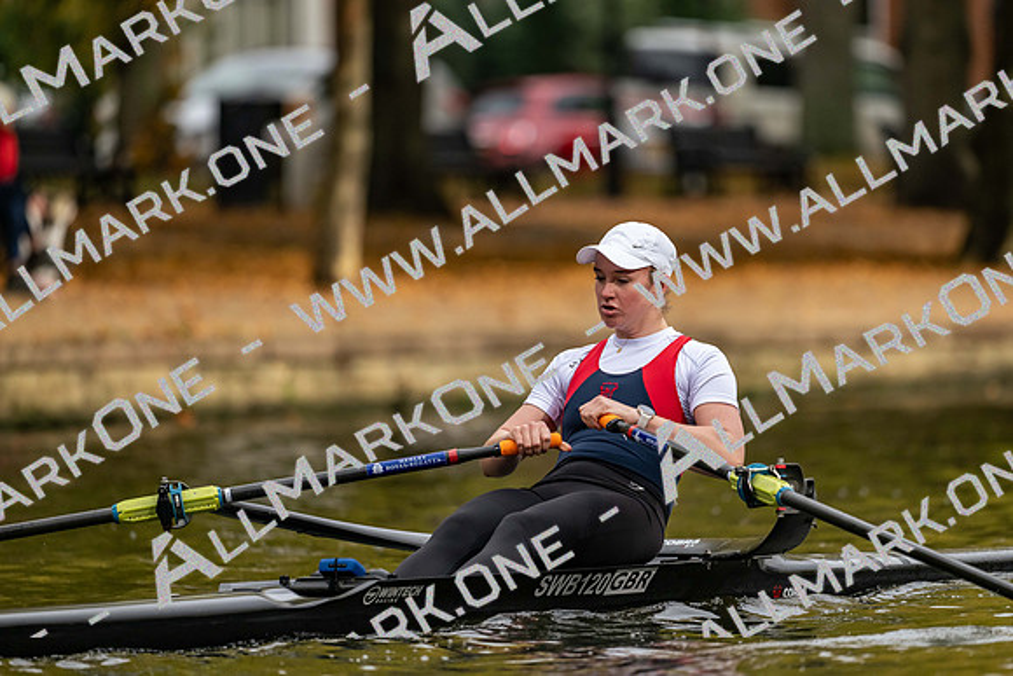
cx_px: 506
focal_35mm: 400
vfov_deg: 3.4
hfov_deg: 5.2
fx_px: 11258
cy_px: 338
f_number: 4.5
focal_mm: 400
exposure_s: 1/2500
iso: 1400
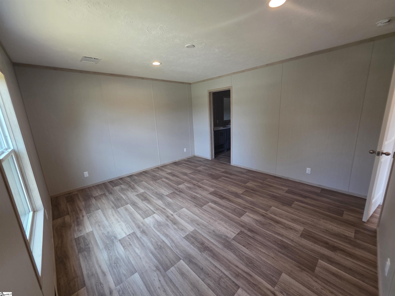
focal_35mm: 13
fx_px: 148
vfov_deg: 89.9
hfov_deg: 106.2
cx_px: 198
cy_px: 148
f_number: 1.9
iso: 160
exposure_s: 1/120
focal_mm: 2.2
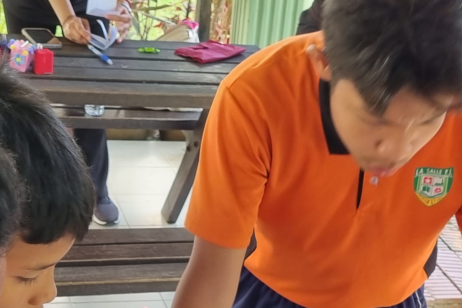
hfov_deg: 22.0
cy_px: 389
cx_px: 320
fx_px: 1181
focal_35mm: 92
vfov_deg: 14.3
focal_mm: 5.4
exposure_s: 1/100
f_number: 1.8
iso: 64
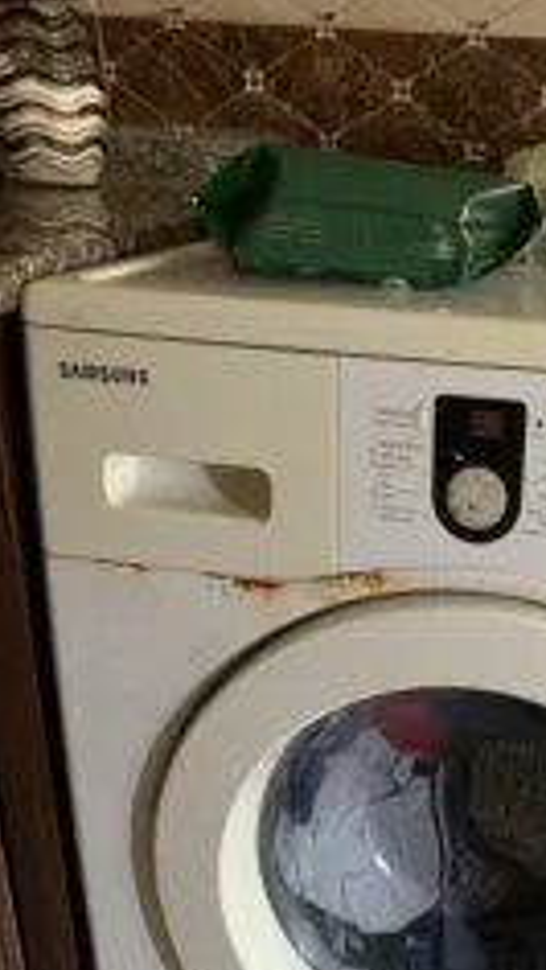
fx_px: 1234
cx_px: 542
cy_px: 773
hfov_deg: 23.9
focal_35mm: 48
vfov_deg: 41.1
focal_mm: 4.25
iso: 400
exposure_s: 1/59
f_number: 1.8
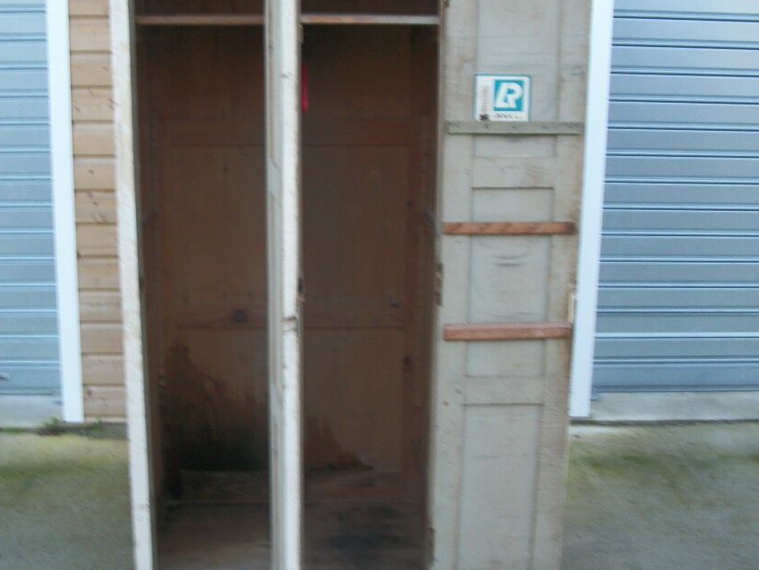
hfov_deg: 38.7
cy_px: 271
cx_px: 295
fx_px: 1074
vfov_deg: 29.7
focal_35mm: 49
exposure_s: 1/40
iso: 80
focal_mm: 5.7
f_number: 2.9
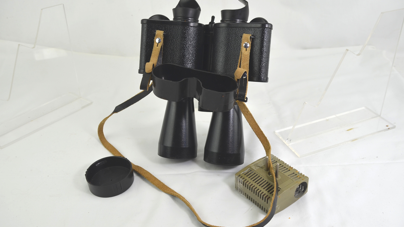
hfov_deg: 56.6
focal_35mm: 35
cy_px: 102
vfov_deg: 33.7
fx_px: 375
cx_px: 201
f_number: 6.3
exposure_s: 1/160
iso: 200
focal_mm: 22
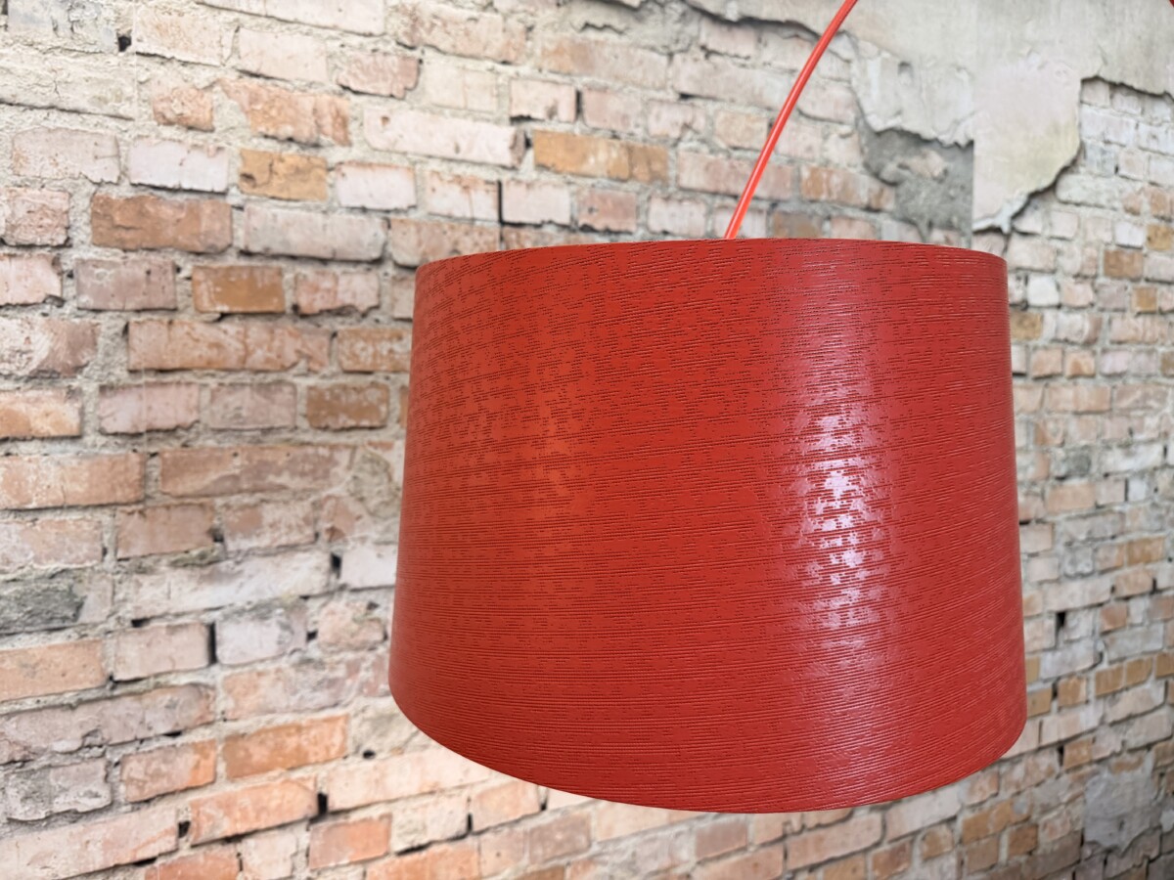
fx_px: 814
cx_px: 587
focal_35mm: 24
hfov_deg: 71.6
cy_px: 440
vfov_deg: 56.8
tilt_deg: -3.6
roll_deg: -0.1
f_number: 1.78
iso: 200
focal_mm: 6.76
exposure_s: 1/118
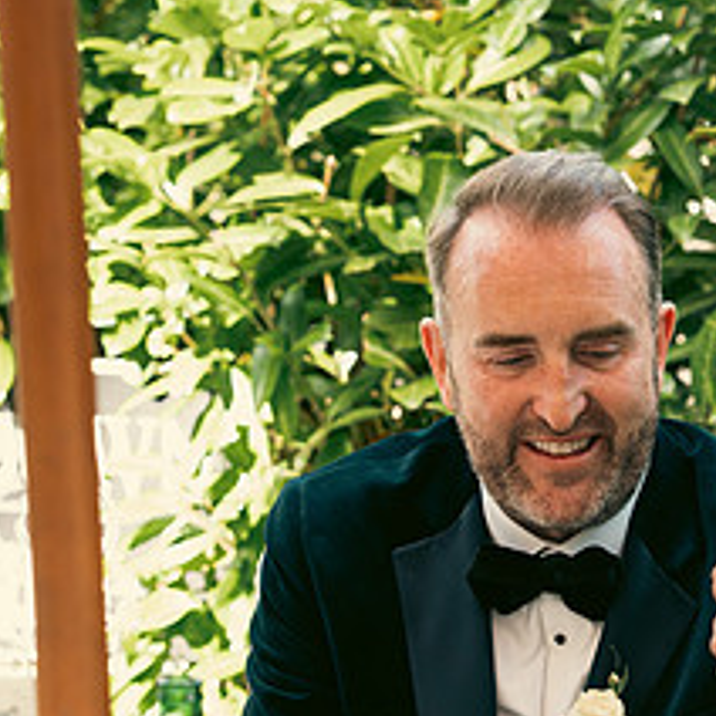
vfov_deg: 11.7
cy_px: 434
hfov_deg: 11.6
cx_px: 642
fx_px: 3487
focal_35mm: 149
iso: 320
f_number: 3.5
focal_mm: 64
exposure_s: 1/200
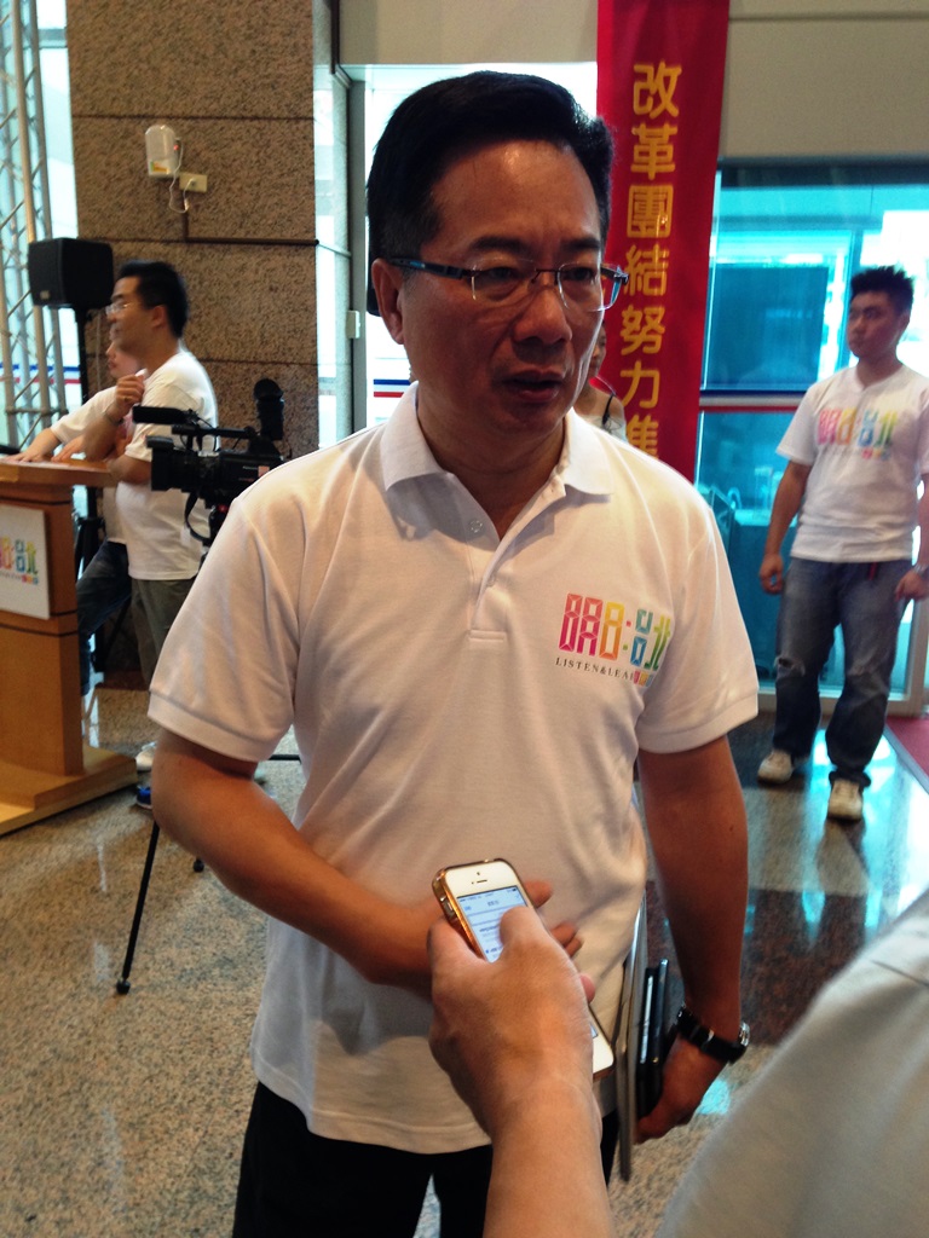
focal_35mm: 33
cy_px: 619
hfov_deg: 42.9
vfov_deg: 55.4
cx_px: 464
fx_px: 1181
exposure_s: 1/20
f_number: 2.4
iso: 125
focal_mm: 4.12
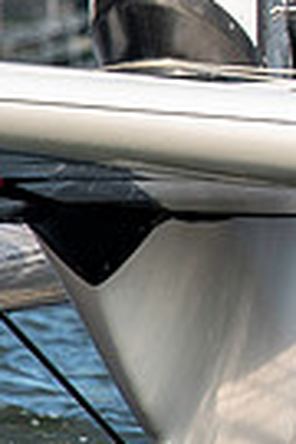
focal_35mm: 1927
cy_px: -173
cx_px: 914
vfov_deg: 1.1
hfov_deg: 0.7
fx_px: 23764
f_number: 5
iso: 500
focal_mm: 300
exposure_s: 1/1600
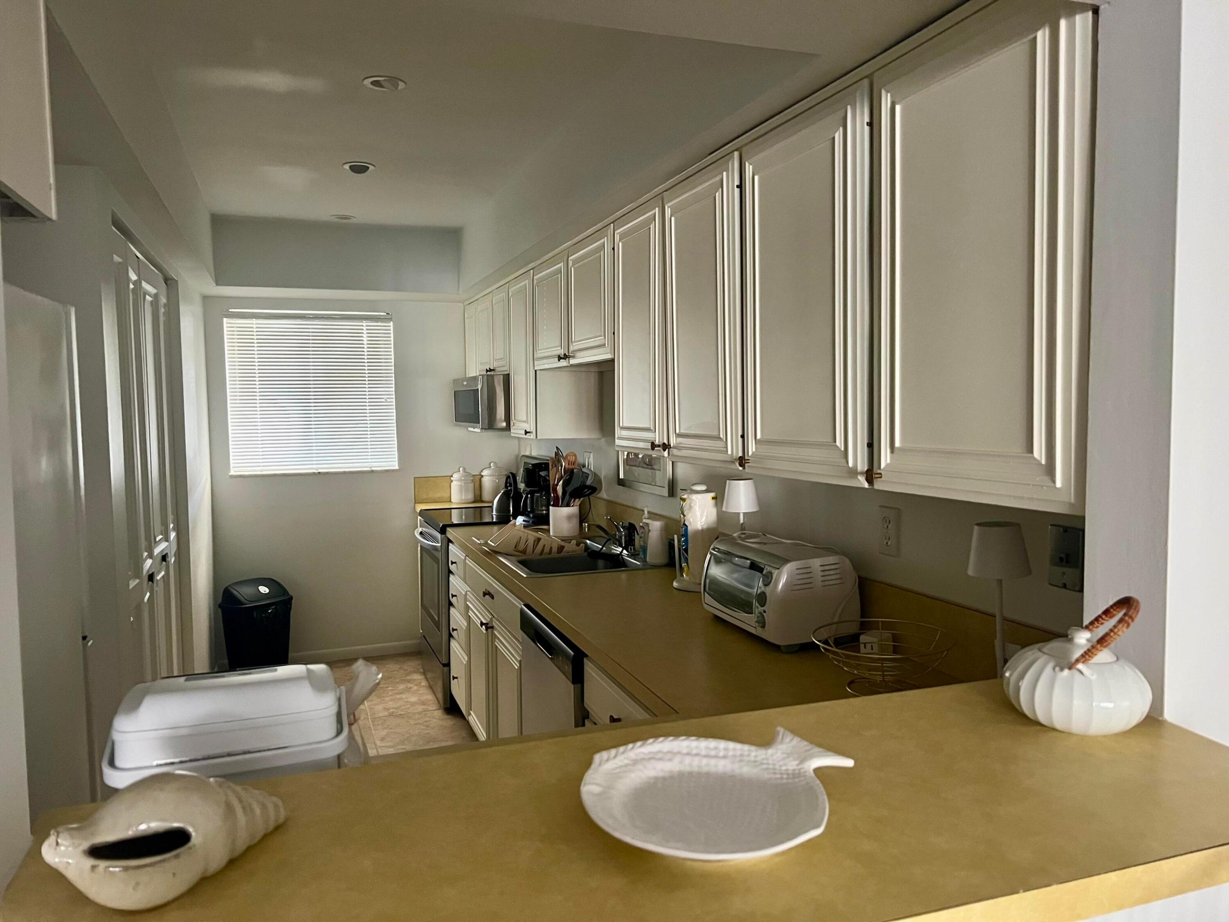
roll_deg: +1.1
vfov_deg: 53.1
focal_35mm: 26
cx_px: 614
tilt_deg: -3.1
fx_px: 923
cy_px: 461
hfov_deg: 67.3
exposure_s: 1/49
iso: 500
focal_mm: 5.7
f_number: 1.5
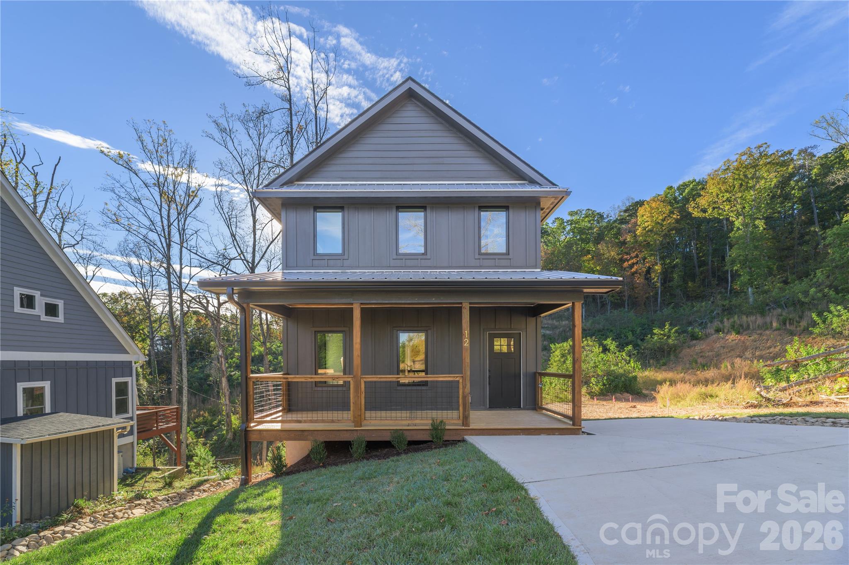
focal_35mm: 14
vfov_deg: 81.2
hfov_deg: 104.3
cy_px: 282
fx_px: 330
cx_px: 424
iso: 64
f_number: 8
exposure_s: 1/125
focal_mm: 14
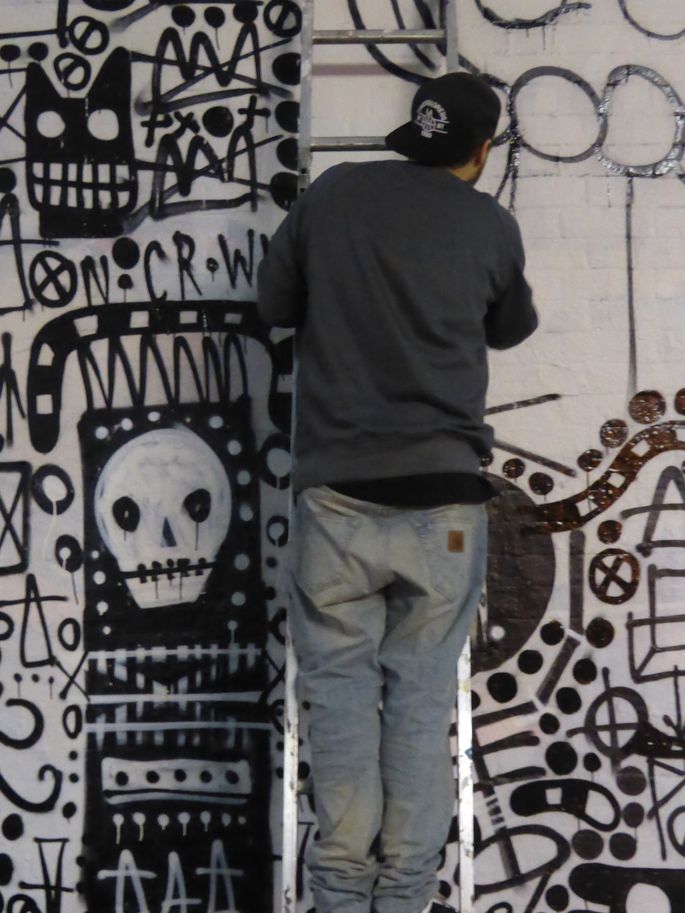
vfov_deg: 33.2
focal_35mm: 58
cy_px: 435
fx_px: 1530
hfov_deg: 25.2
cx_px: 359
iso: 1250
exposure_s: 1/4
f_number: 4.2
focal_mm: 8.5
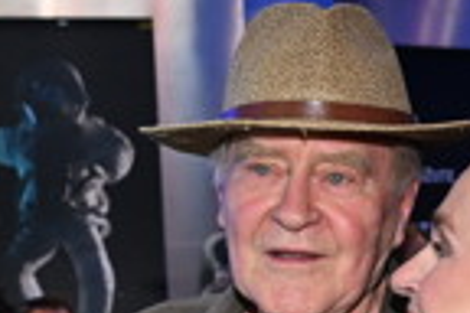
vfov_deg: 10.3
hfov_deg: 16.6
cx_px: 362
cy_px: 642
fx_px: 1598
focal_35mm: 122
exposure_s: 1/125
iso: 2500
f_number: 4.5
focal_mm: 25.5
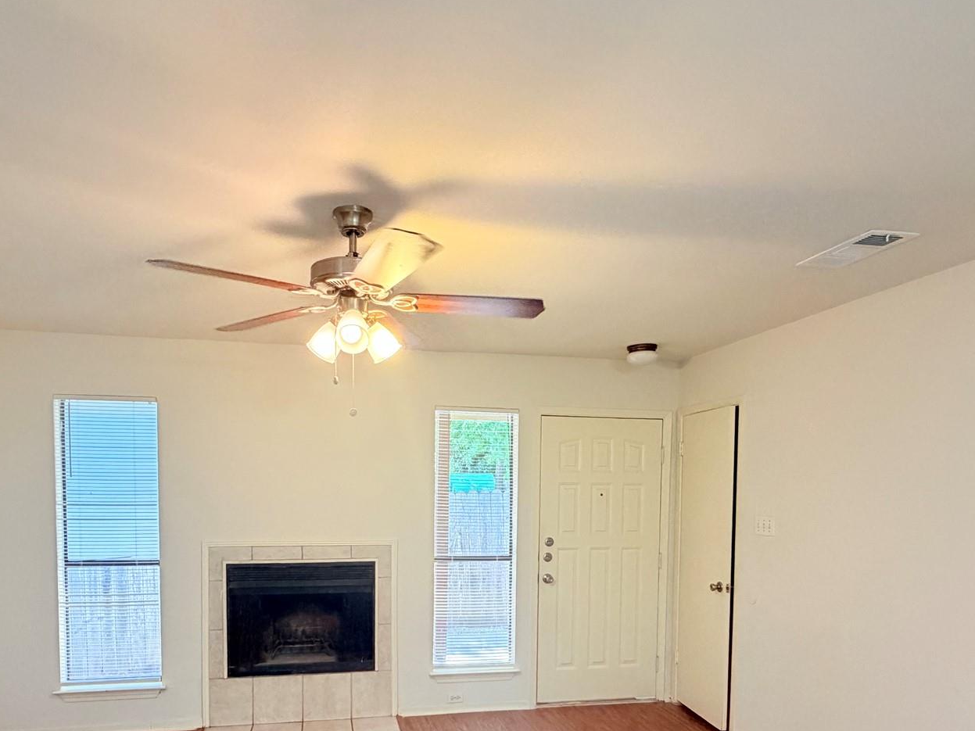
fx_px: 648
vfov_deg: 56.8
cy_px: 520
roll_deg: +0.2
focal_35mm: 23
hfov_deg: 73.8
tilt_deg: -3.5
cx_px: 443
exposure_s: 1/120
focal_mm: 2.22
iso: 320
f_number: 2.2
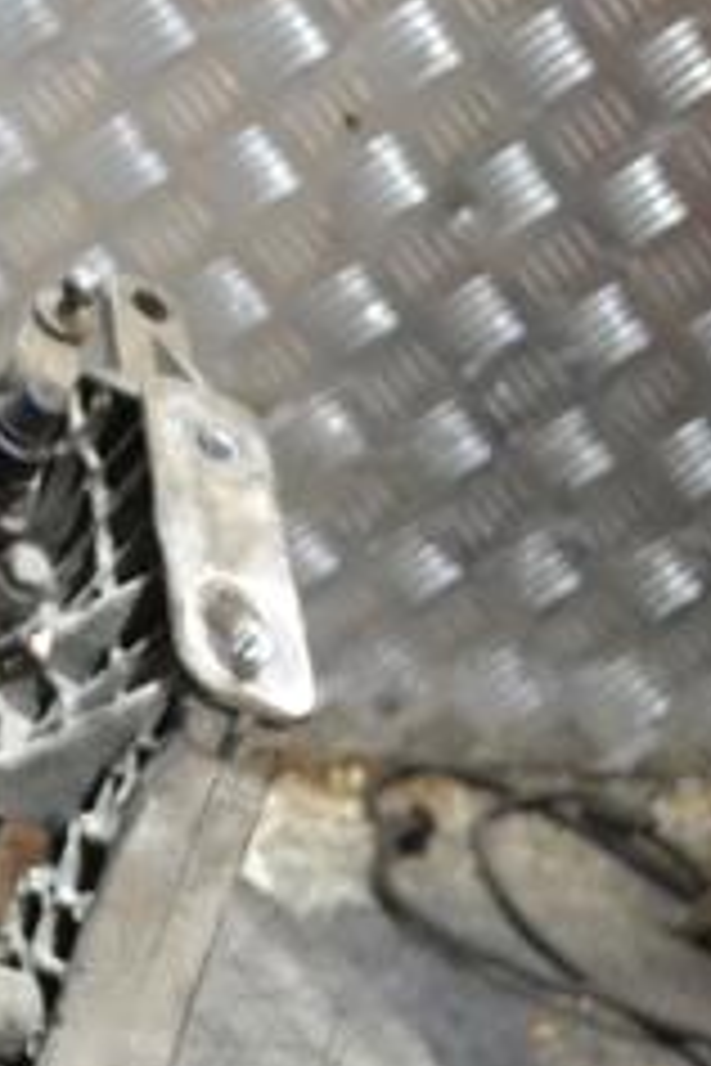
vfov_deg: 22.3
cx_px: -572
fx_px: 2696
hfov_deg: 13.5
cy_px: 670
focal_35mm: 91
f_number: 4
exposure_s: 1/30
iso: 2800
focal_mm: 24
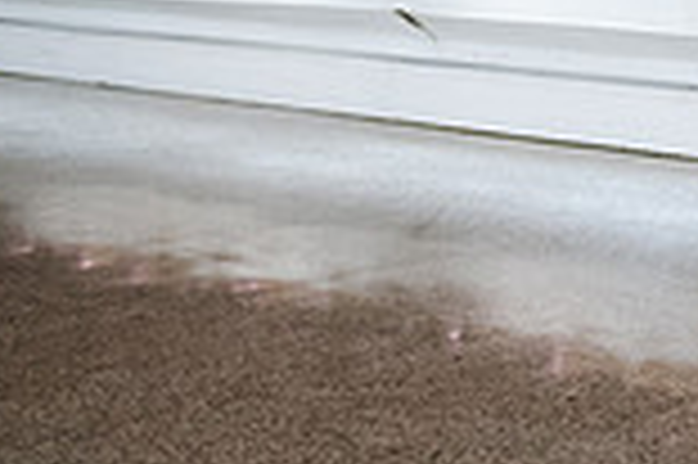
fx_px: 2537
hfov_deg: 14.1
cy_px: -56
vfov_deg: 10.3
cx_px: 1202
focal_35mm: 131
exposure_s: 1/200
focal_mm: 35
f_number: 3.5
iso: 2500
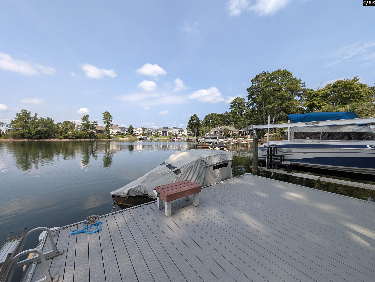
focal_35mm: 12
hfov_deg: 110.5
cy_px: 141
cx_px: 188
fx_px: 130
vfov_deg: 94.6
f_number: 1.7
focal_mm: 2.02
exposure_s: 1/3436
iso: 38
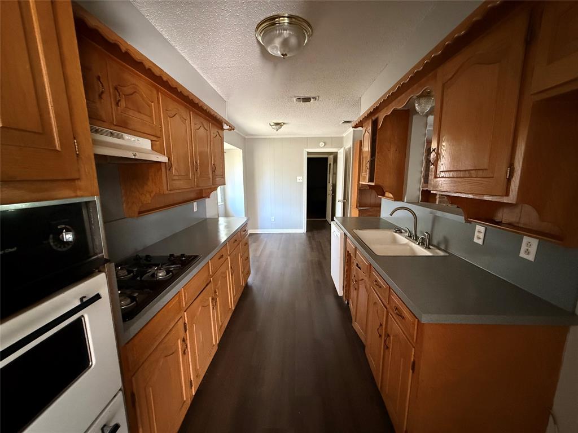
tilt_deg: -10.0
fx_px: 234
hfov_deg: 102.1
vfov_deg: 85.7
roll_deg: -0.2
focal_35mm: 14
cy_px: 216
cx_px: 289
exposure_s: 1/60
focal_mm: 2.22
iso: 1000
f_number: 2.2
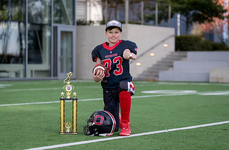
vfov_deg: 13.1
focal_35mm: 103
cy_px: 71
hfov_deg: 19.9
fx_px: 654
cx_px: 119
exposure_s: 1/640
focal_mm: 99
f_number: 2.8
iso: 100
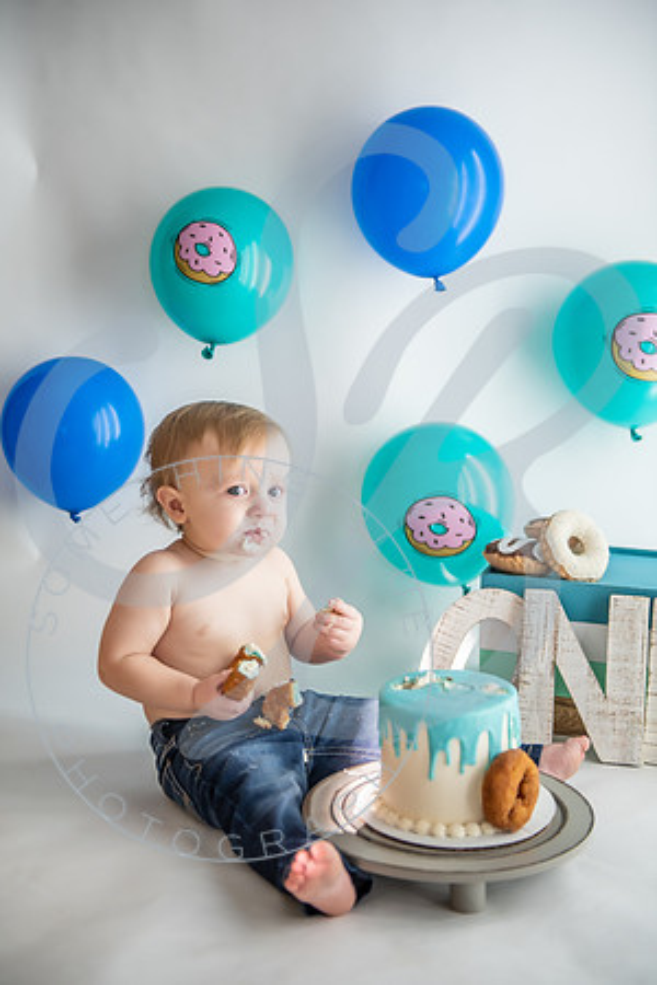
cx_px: 328
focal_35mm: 48
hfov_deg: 28.1
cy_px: 492
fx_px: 1314
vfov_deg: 41.1
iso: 320
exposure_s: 1/200
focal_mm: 48
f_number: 2.8
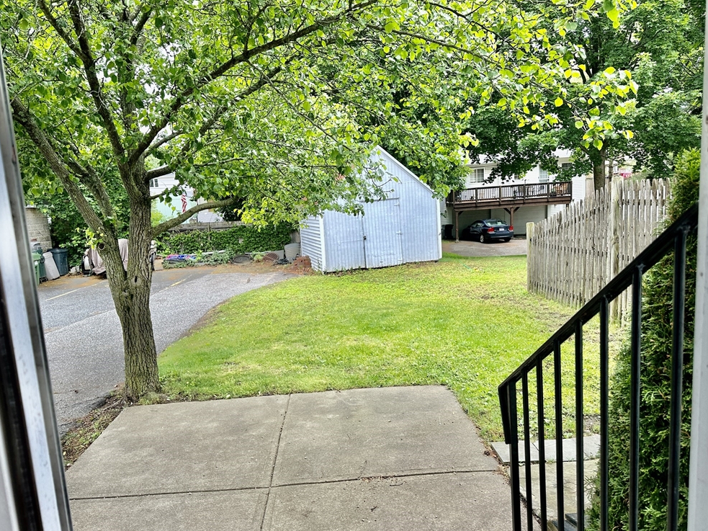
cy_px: 270
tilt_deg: -9.7
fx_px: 511
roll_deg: +3.7
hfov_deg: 69.4
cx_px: 351
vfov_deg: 54.9
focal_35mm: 25
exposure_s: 1/202
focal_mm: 6.86
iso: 64
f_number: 1.78
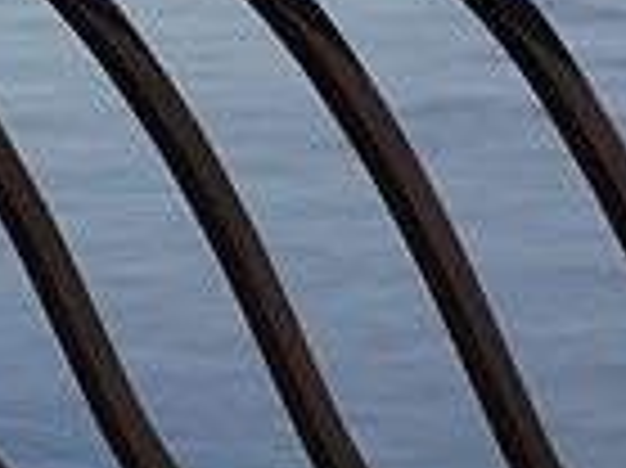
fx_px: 6794
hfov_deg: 5.2
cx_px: -621
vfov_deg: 3.9
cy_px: -385
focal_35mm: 376
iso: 100
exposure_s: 1/160
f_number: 9
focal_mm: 45
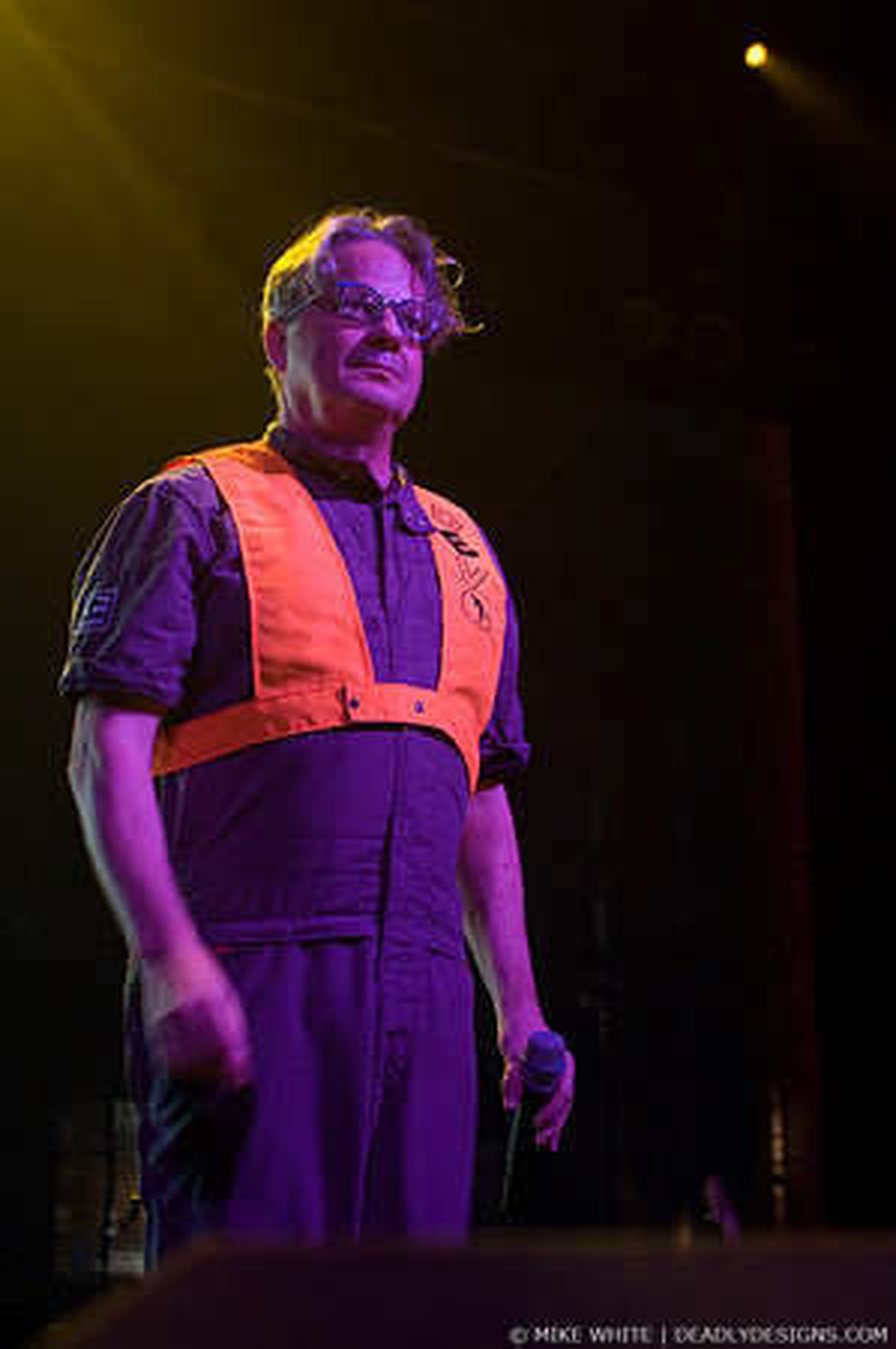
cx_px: 448
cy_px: 674
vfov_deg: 30.5
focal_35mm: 66
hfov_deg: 20.6
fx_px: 2470
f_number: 3.2
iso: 1000
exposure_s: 1/80
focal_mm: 44
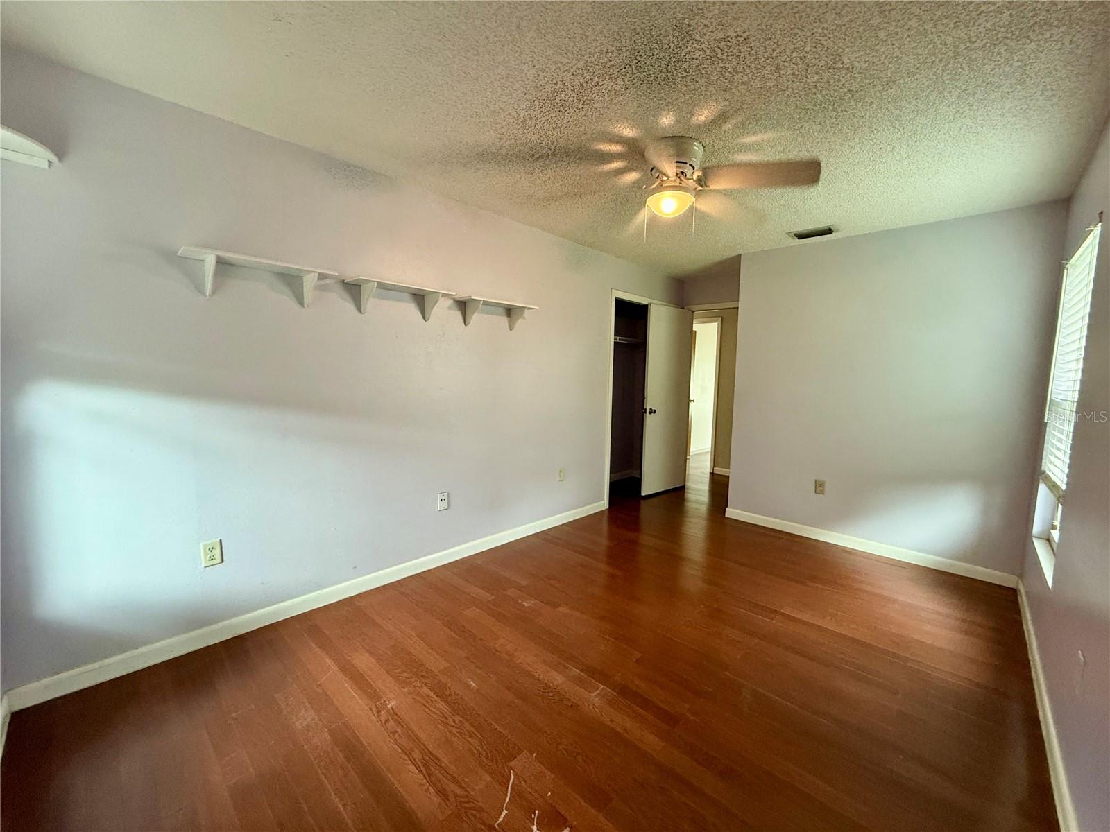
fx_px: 449
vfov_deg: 85.7
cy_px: 416
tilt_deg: -4.1
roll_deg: -1.0
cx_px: 555
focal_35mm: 14
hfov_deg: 102.1
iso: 400
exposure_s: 1/60
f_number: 2.2
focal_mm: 2.22
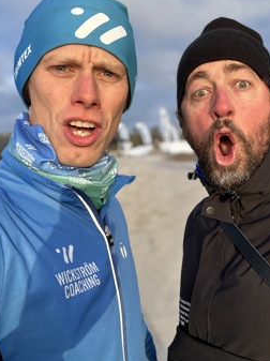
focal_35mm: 38
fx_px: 396
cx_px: 165
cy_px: 155
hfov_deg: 37.5
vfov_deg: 48.9
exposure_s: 1/340
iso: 25
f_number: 1.9
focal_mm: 2.69
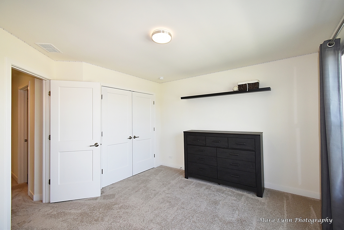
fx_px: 143
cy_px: 115
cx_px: 172
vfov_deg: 77.3
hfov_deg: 100.4
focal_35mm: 15
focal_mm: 10
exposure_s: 1/125
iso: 720
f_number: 5.6
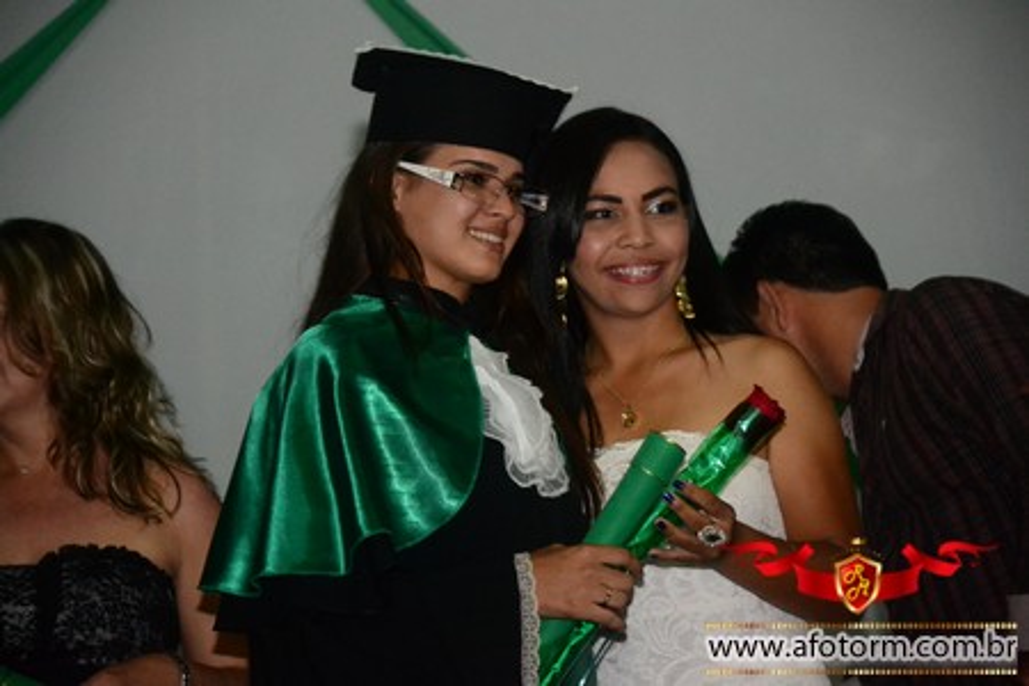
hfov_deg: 11.4
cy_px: 343
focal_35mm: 180
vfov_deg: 7.6
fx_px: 5145
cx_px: 514
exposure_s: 1/80
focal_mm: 120
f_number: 5.6
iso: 3200
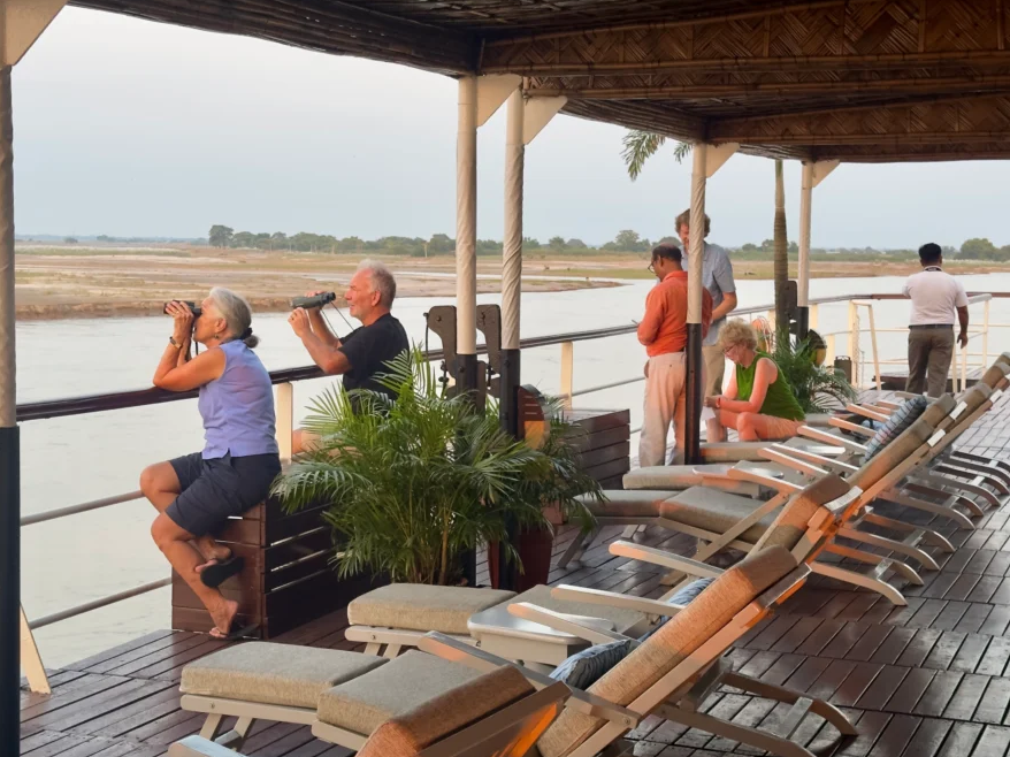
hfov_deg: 34.3
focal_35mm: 56
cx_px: 458
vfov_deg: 26.1
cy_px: 355
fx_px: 1633
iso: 64
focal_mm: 6.86
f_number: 1.78
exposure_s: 1/317
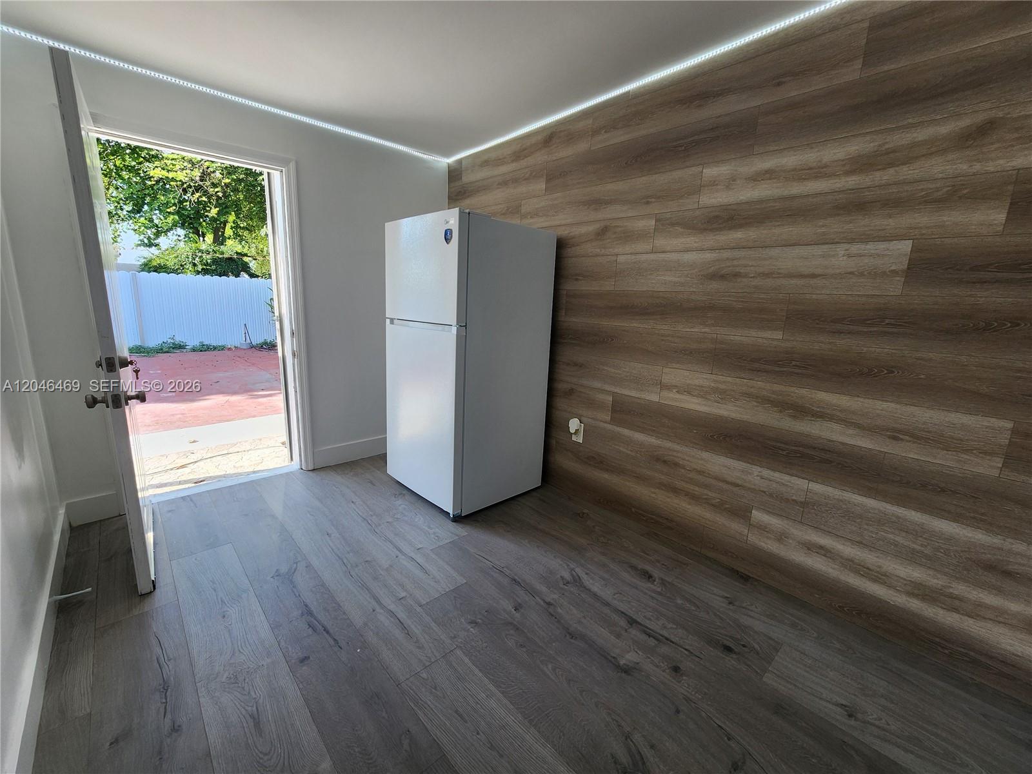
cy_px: 387
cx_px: 516
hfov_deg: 106.2
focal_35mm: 13
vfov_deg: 89.9
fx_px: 388
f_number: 2.2
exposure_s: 1/130
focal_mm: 2.2
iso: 50
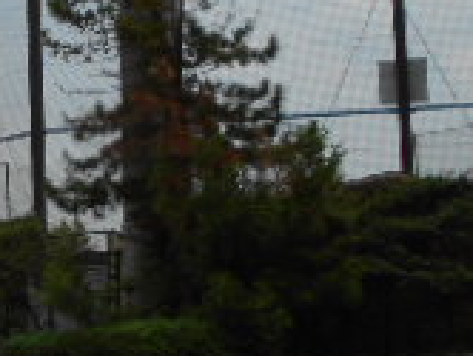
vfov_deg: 14.8
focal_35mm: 100
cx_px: -231
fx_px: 1368
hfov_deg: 17.6
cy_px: 145
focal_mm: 4.6
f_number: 3.2
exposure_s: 1/1250
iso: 80
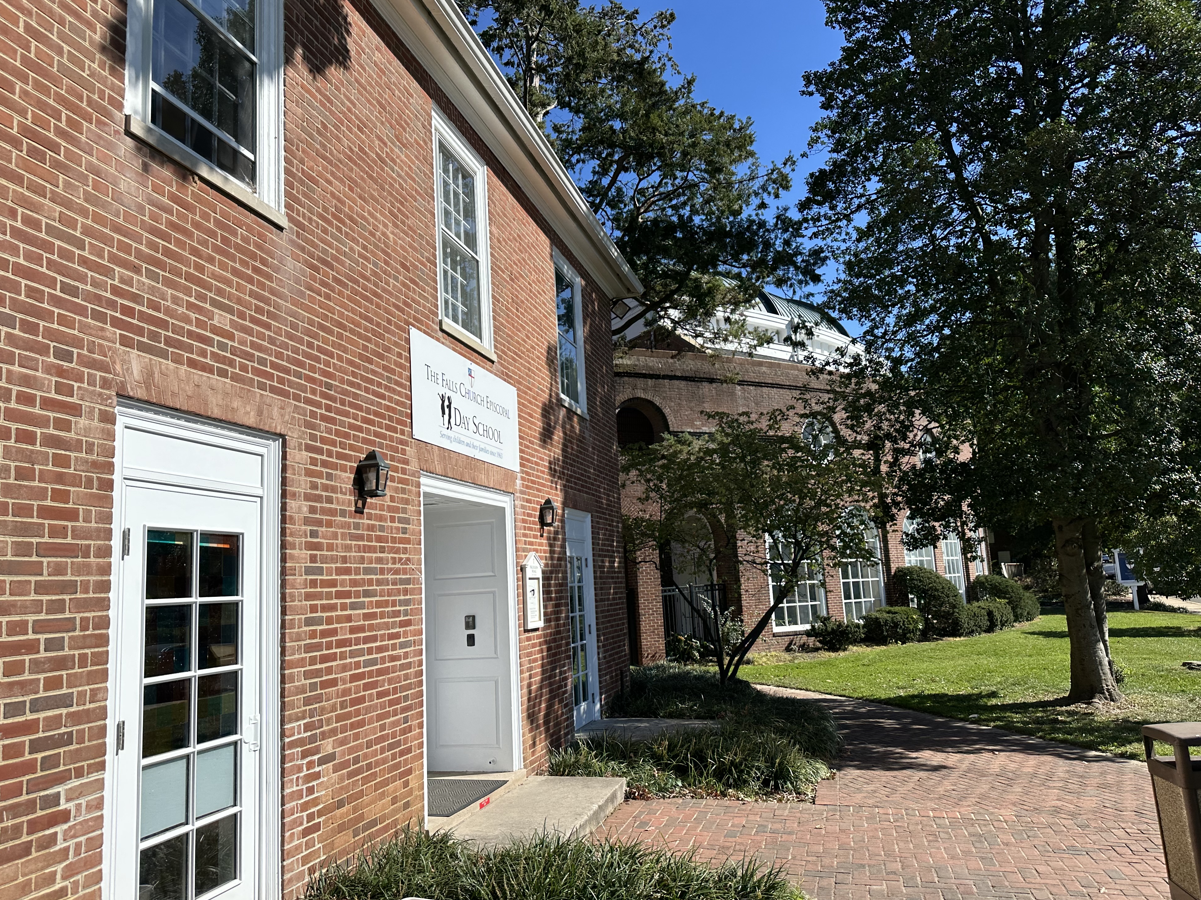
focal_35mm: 25
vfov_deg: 54.9
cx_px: 583
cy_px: 449
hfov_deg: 69.4
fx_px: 867
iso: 80
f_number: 1.78
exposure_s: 1/4762
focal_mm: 6.86
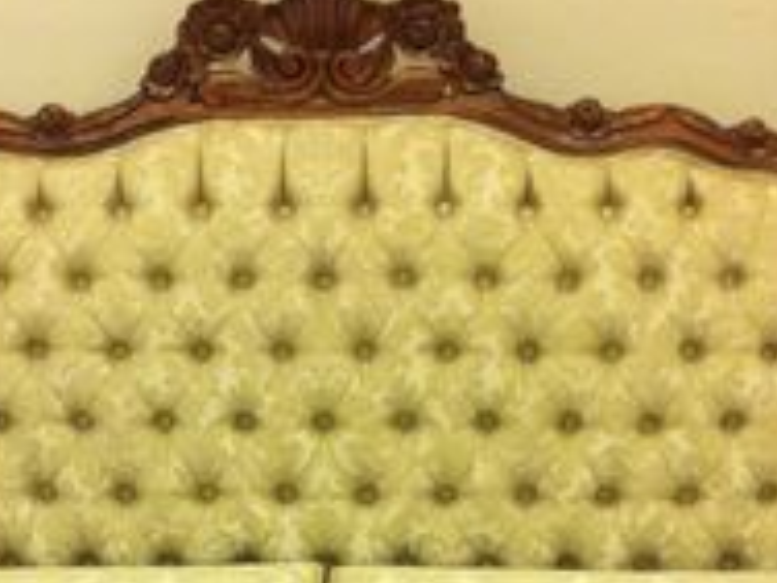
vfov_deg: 12.3
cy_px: 562
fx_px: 2671
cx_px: 335
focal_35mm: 119
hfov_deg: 16.5
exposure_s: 1/15
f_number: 2.8
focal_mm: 3.85
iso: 125
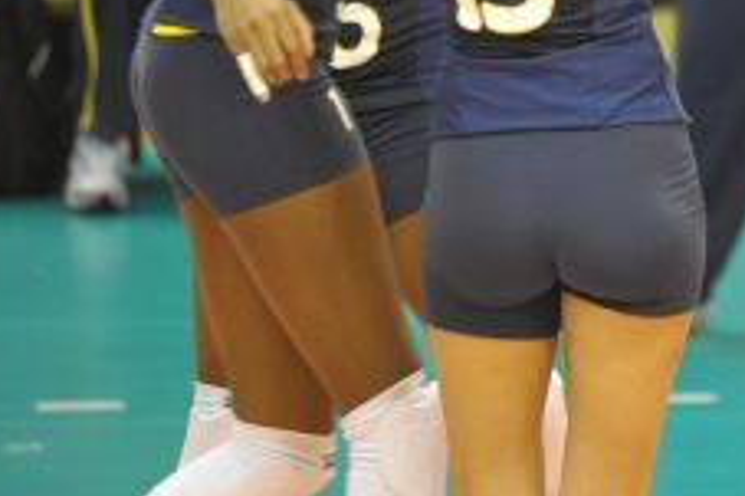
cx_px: 912
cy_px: -154
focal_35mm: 616
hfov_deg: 3.3
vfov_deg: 2.2
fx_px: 12738
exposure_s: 1/320
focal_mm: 200
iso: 1600
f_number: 2.8
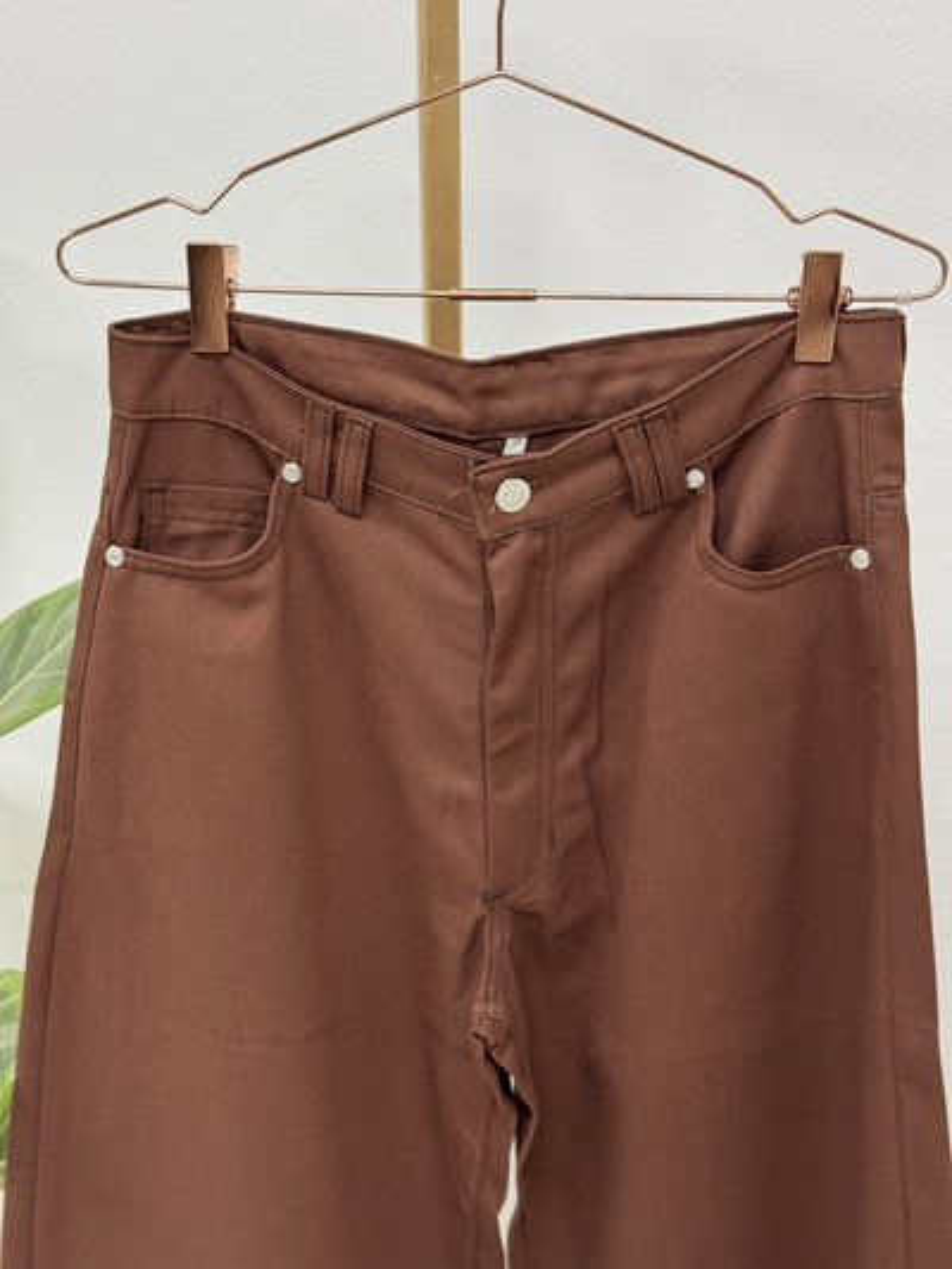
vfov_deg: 39.6
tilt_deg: -16.2
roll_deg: +1.0
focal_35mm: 48
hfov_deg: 30.3
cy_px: 634
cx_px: 476
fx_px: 1759
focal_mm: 6.76
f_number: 1.78
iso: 200
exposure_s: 1/33
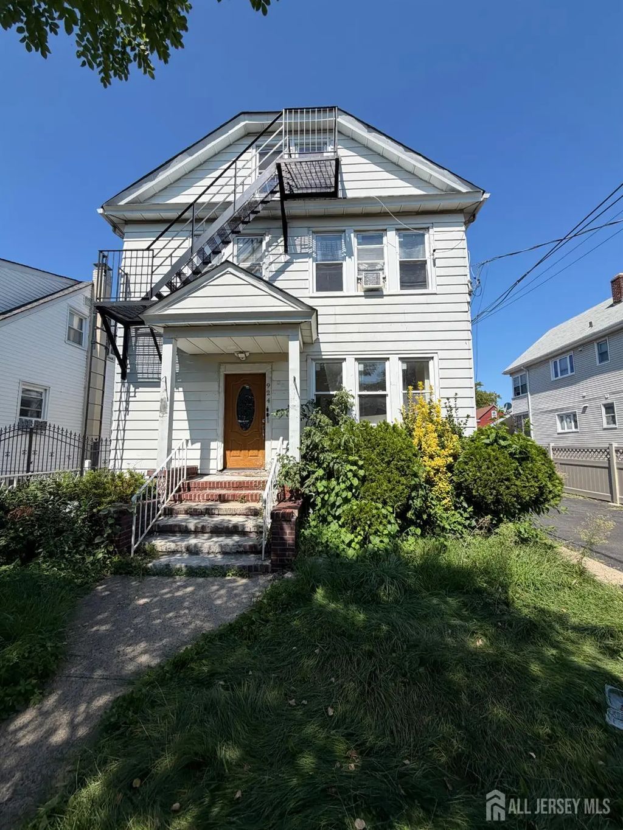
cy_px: 415
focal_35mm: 14
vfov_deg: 102.0
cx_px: 312
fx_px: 336
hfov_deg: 85.7
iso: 25
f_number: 2.2
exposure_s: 1/770
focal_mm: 2.22
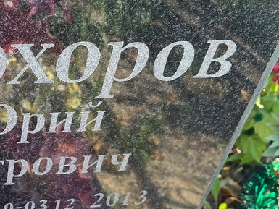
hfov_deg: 32.5
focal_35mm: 54
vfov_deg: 27.0
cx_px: -3
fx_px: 435
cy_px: 112
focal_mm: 5.7
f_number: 1.5
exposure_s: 1/227
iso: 50
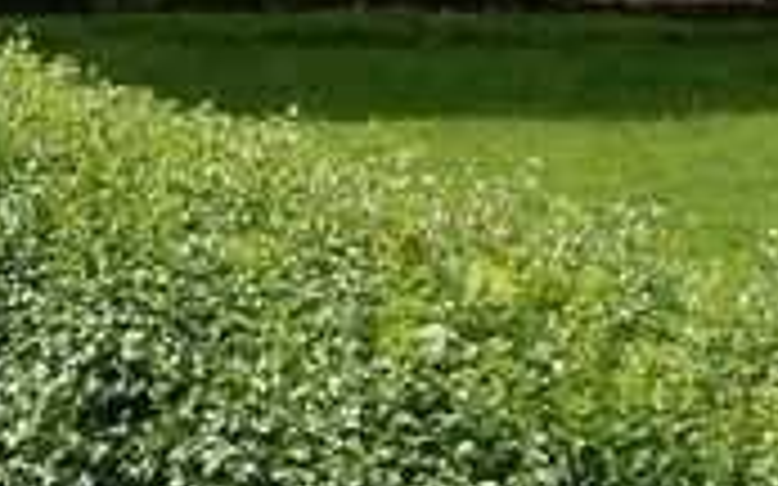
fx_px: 3985
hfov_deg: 11.0
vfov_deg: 6.9
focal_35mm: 188
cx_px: -63
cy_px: -202
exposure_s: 1/1000
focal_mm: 5.4
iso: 125
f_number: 4
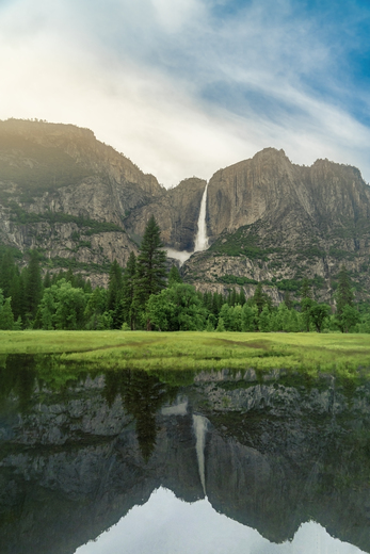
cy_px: 277
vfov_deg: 73.7
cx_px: 185
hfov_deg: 53.2
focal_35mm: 24
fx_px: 370
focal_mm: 24
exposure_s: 1/500
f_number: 8
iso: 640
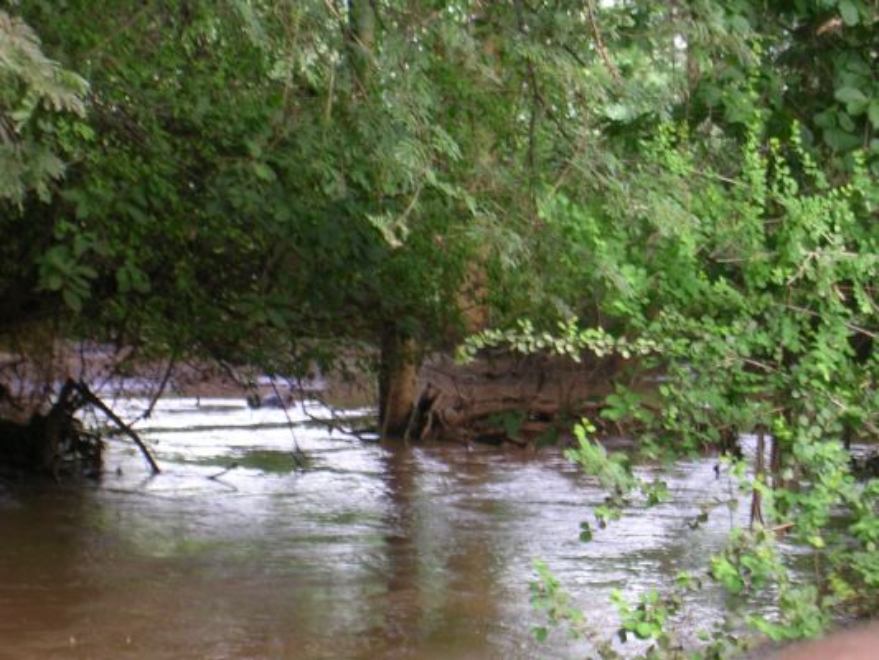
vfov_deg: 12.9
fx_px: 2921
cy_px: 330
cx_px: 440
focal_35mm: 115
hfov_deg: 17.1
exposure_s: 1/30
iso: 56
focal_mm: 17.4
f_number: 4.9
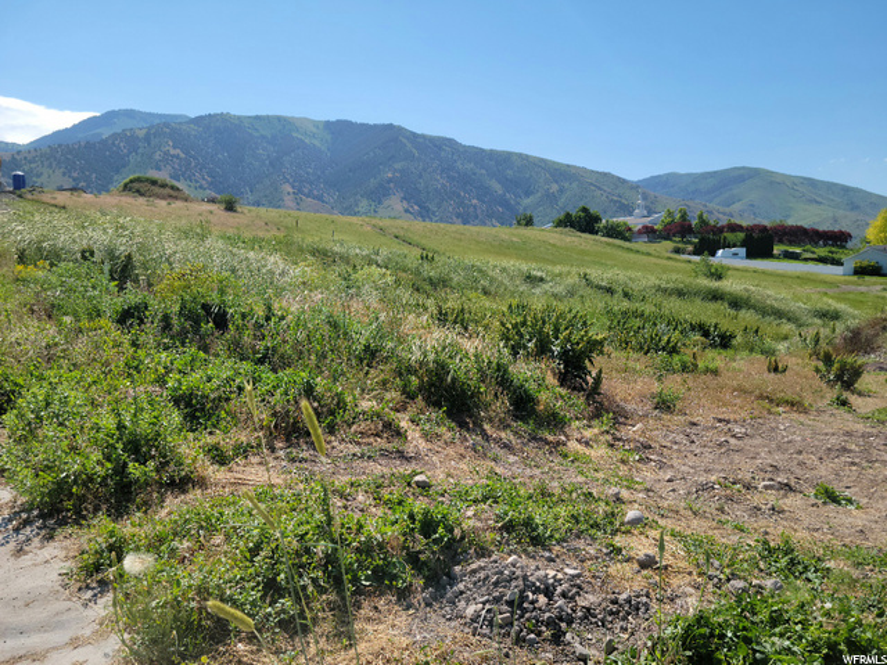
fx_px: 717
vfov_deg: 49.7
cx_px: 444
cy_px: 332
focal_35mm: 28
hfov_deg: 63.4
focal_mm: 5.9
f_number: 2
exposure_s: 1/1000
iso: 25
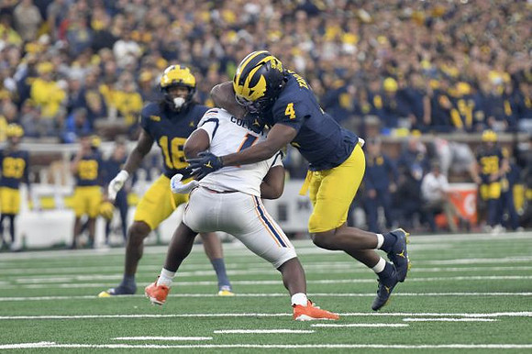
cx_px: 266
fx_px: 4431
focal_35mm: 300
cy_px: 177
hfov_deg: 6.9
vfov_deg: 4.6
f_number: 2.8
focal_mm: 200
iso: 1000
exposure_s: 1/1000
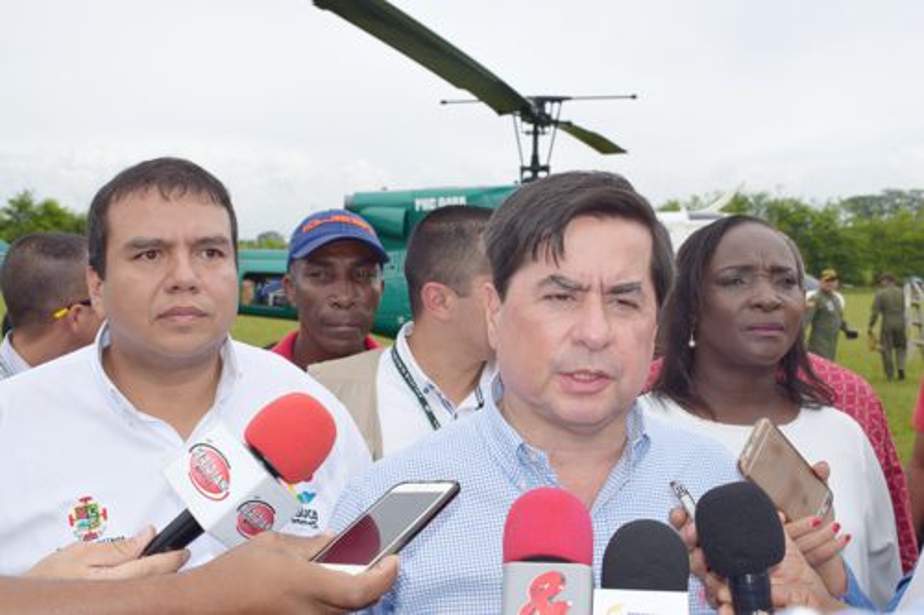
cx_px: 462
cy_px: 308
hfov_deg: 47.9
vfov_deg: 33.0
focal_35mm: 40
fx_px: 1039
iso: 100
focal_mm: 27
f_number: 8
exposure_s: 1/200
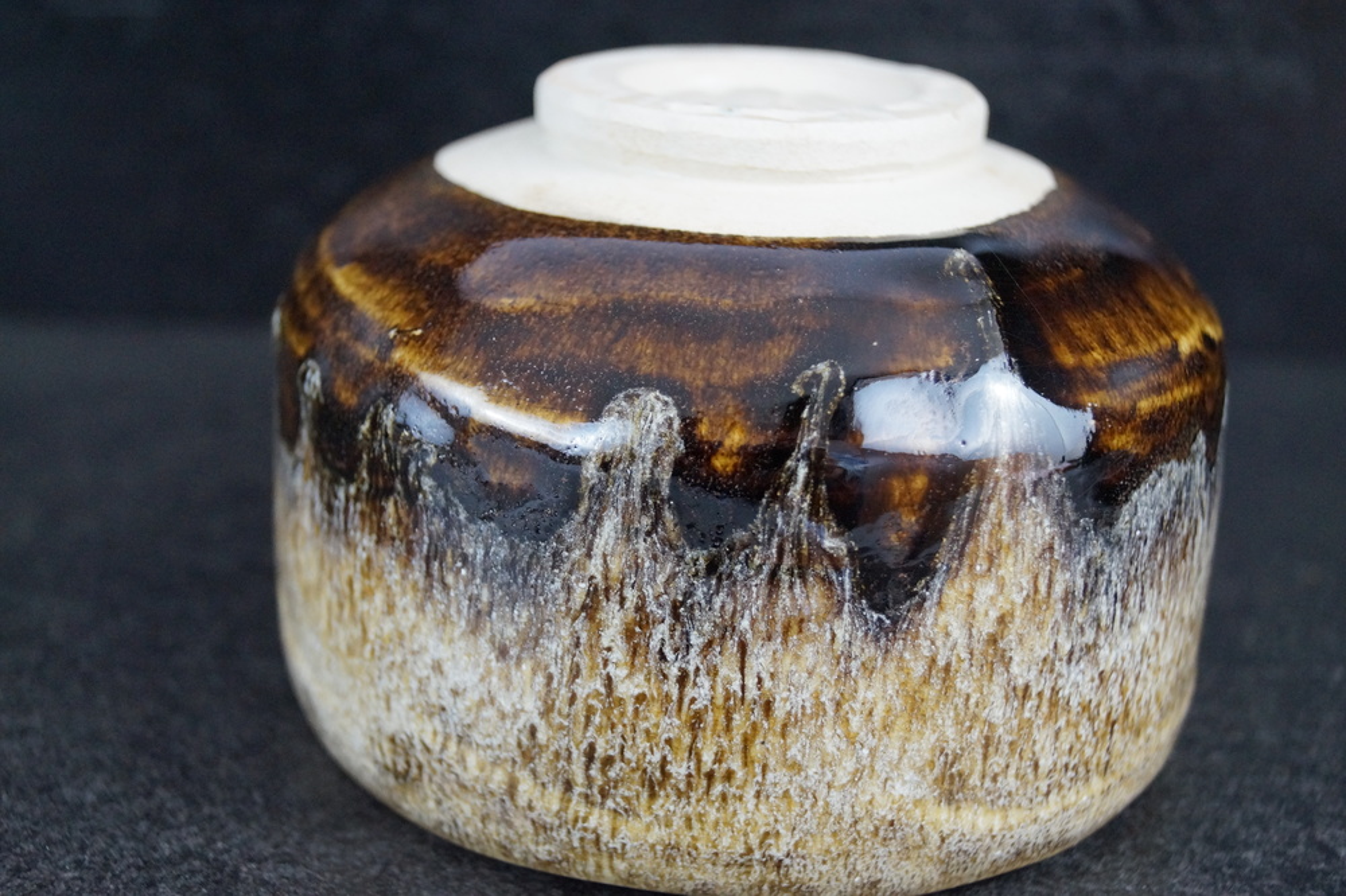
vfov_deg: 25.7
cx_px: 673
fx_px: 1962
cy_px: 448
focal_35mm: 52
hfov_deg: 37.9
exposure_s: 1/160
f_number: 4.5
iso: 2000
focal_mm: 35
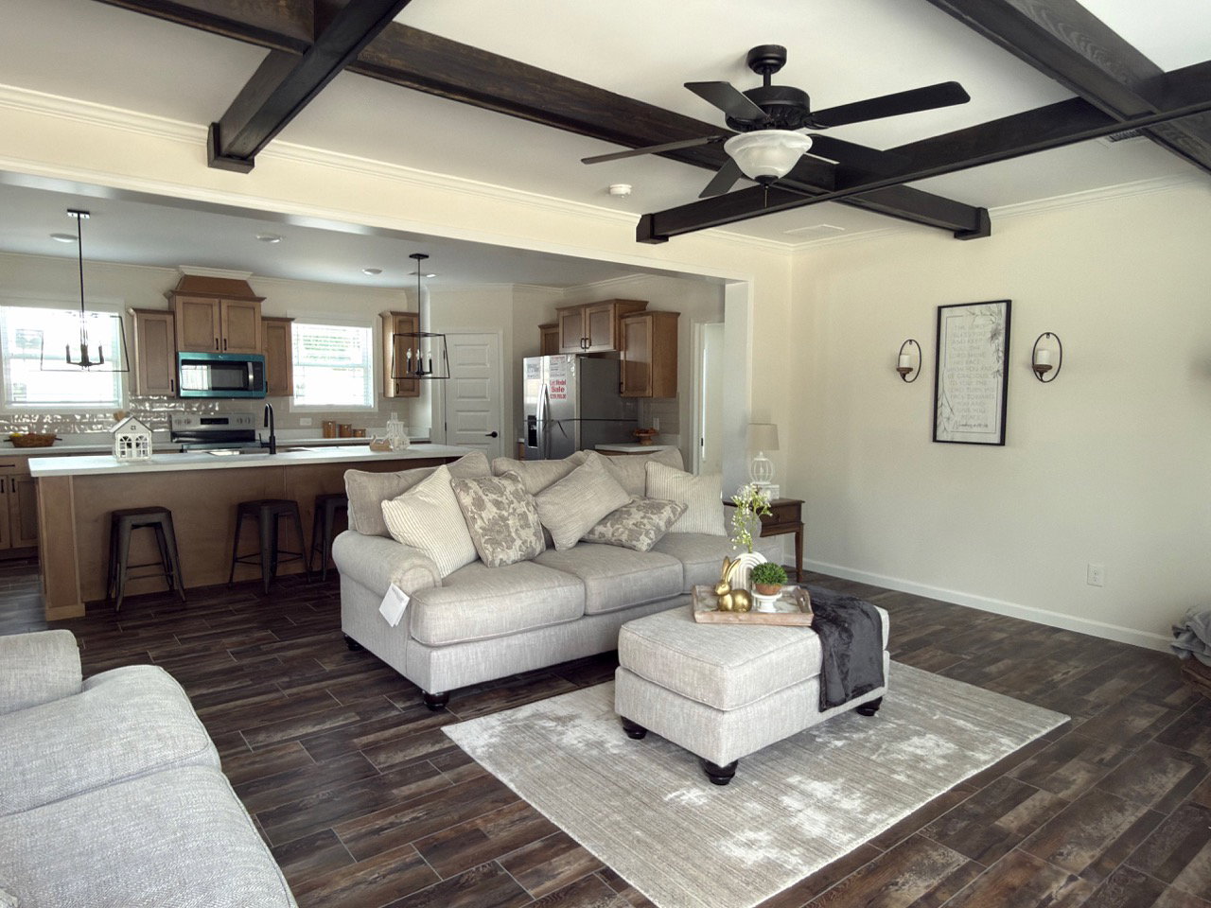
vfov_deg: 63.4
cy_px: 454
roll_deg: -0.3
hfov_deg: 79.0
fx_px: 735
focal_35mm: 21
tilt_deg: -4.9
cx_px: 606
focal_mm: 2.22
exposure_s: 1/40
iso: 64
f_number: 2.2
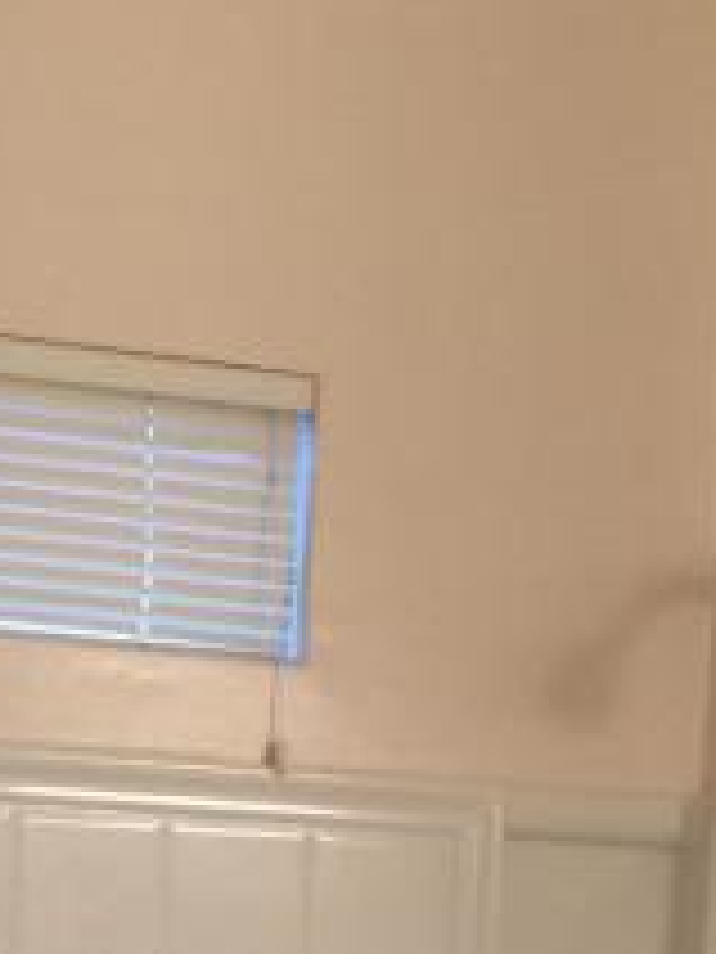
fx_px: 2896
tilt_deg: -8.9
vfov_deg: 16.2
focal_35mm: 105
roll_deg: -2.3
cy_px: 1634
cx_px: 333
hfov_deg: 14.1
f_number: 2.2
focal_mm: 4.15
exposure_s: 1/33
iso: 50
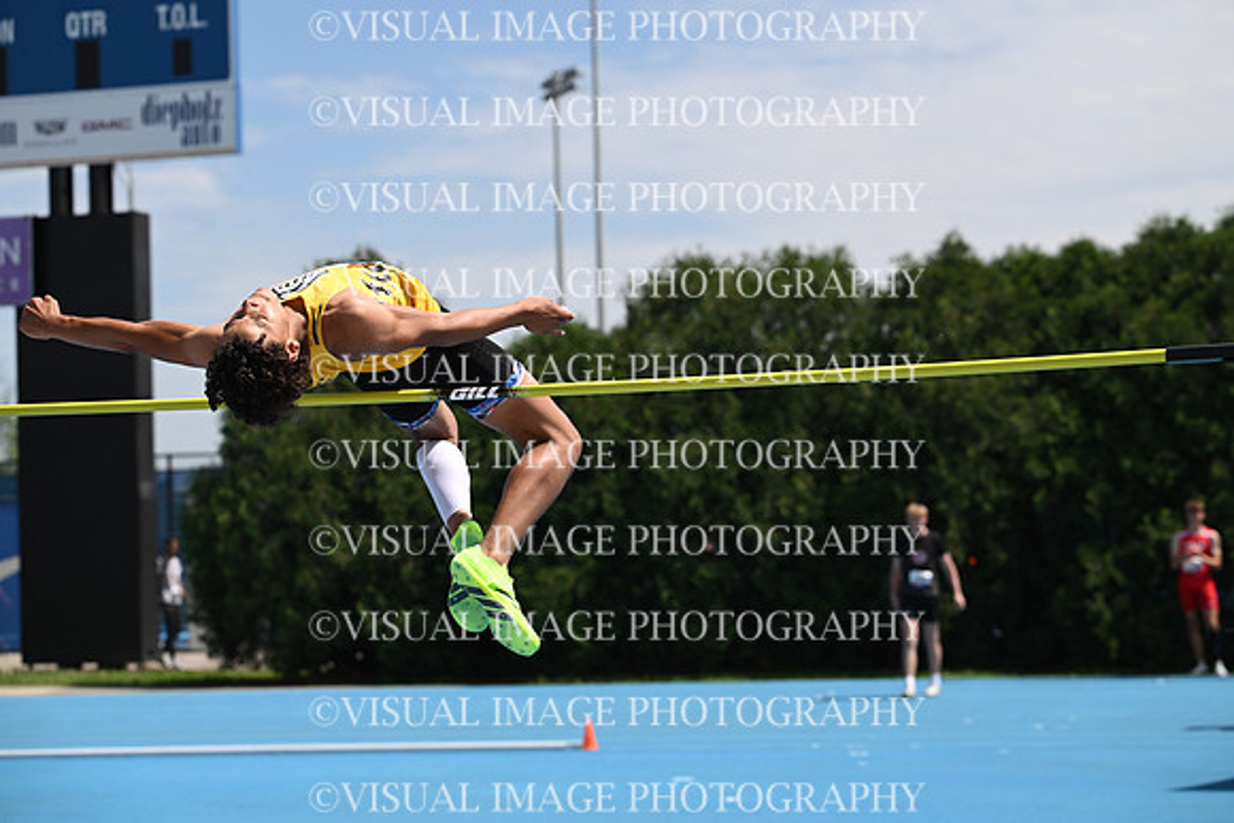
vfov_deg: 14.1
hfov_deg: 21.0
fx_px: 3326
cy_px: 412
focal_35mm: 97
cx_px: 617
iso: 200
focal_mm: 97
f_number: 4.5
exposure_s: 1/2500
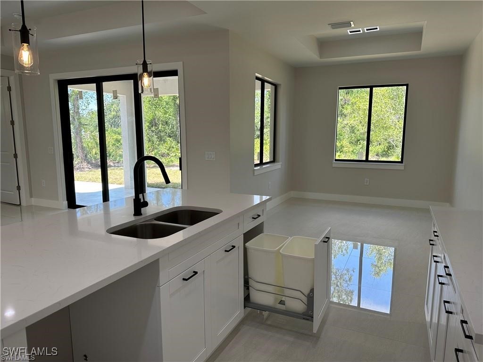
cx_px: 242
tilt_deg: -8.9
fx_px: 335
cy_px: 181
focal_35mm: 24
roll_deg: -0.1
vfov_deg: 56.8
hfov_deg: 71.6
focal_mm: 6.86
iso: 80
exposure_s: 1/471
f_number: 1.78
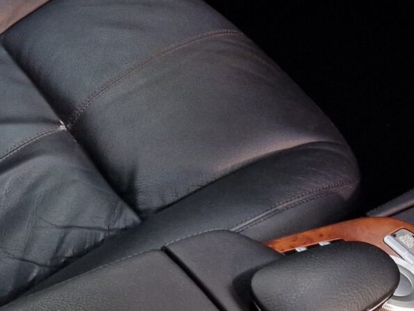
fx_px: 1184
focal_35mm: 99
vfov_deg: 14.0
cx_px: 156
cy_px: -147
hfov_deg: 19.8
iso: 250
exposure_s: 1/50
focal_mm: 6.4
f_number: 1.8
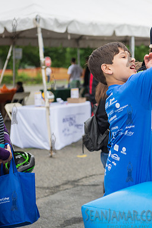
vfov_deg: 20.4
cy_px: 114
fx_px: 634
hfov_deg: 13.6
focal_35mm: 100
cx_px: 129
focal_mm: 66
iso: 200
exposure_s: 1/800
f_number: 3.5
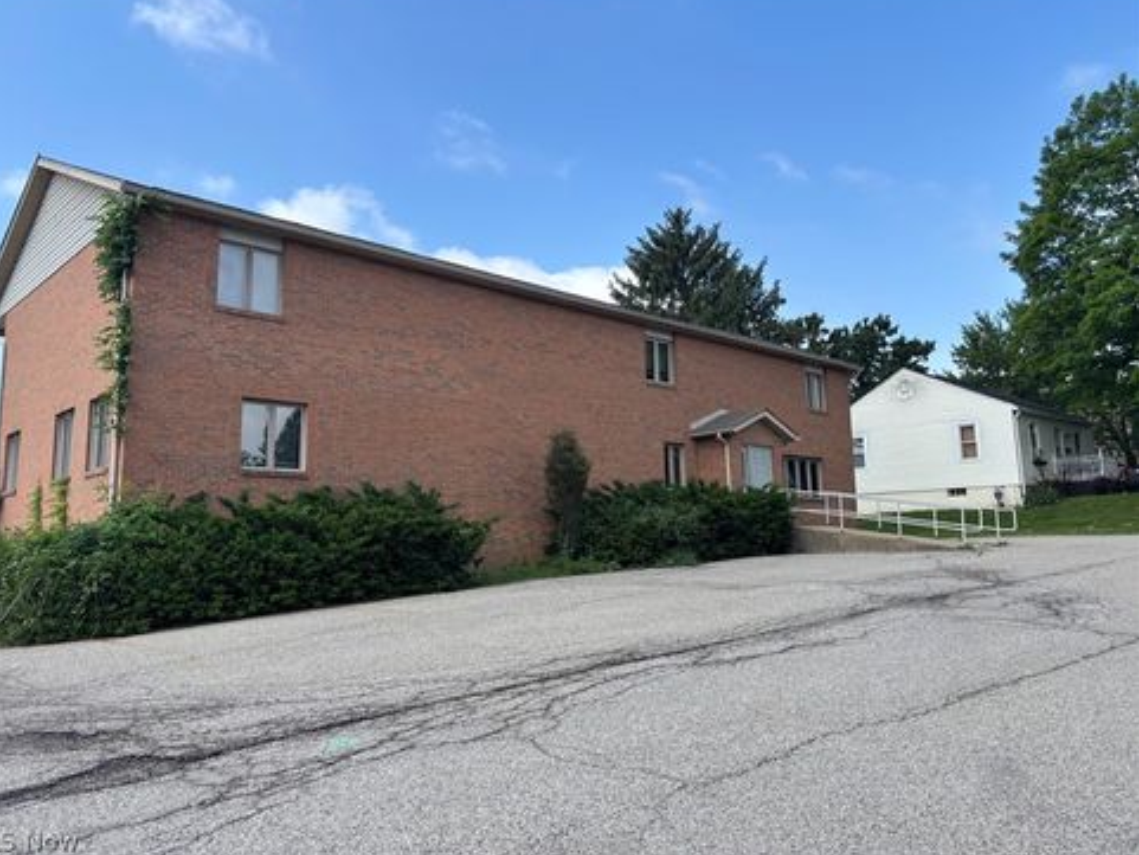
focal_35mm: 27
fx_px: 889
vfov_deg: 51.4
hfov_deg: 65.3
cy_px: 416
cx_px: 549
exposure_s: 1/1949
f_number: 1.6
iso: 50
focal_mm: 5.96
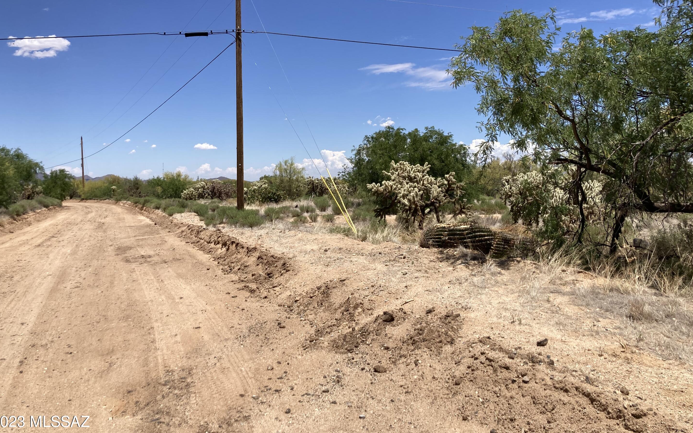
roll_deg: -3.4
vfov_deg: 40.4
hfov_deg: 61.2
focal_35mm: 31
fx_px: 585
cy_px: 175
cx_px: 341
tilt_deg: -0.4
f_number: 1.8
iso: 20
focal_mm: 3.99
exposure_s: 1/3003
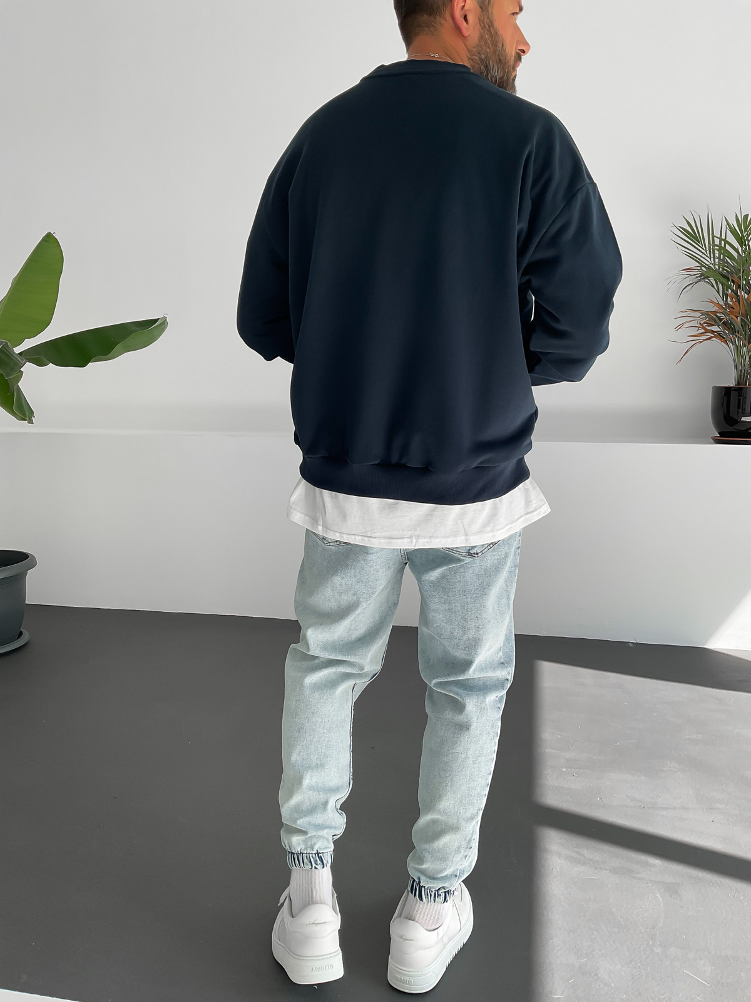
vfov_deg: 61.7
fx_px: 839
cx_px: 376
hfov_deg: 48.2
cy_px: 501
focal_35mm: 29
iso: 16
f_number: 1.8
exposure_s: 1/280
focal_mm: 3
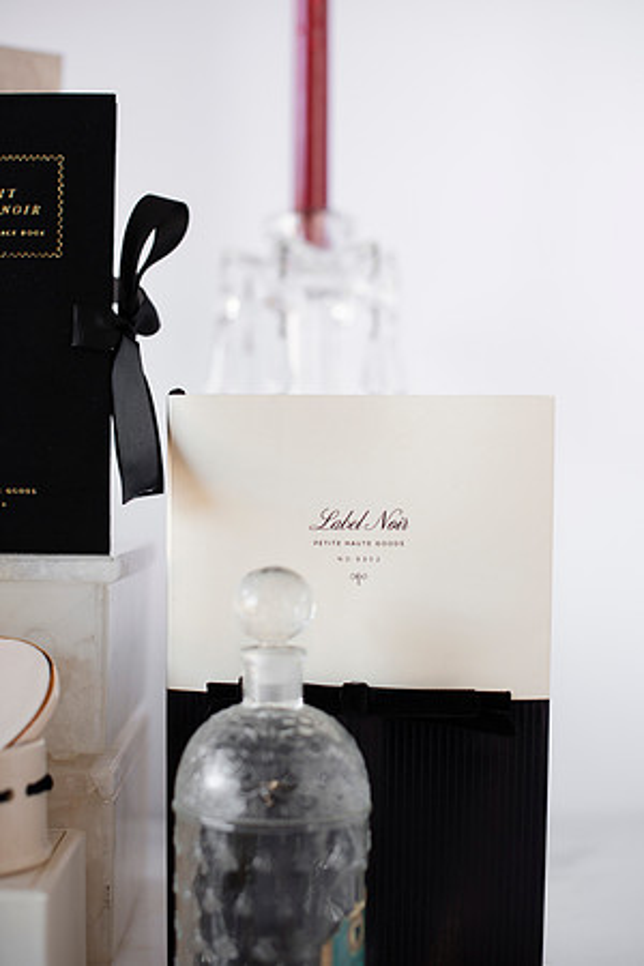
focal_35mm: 50
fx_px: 1342
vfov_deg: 39.6
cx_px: 322
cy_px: 483
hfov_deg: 27.0
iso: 200
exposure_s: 1/100
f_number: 2.8
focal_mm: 50
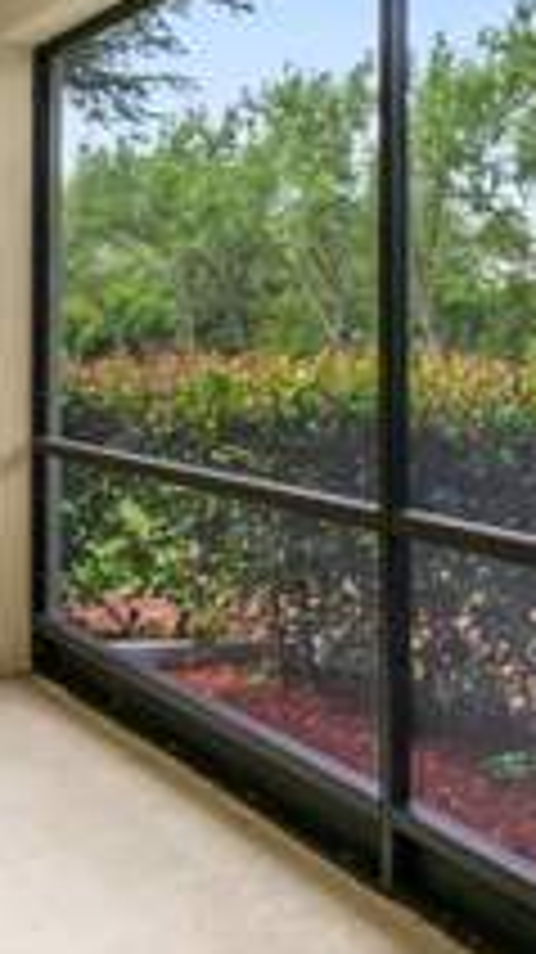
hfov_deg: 26.7
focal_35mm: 38
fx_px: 962
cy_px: 320
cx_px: 680
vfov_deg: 51.8
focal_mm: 16
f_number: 8
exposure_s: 1/80
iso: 400
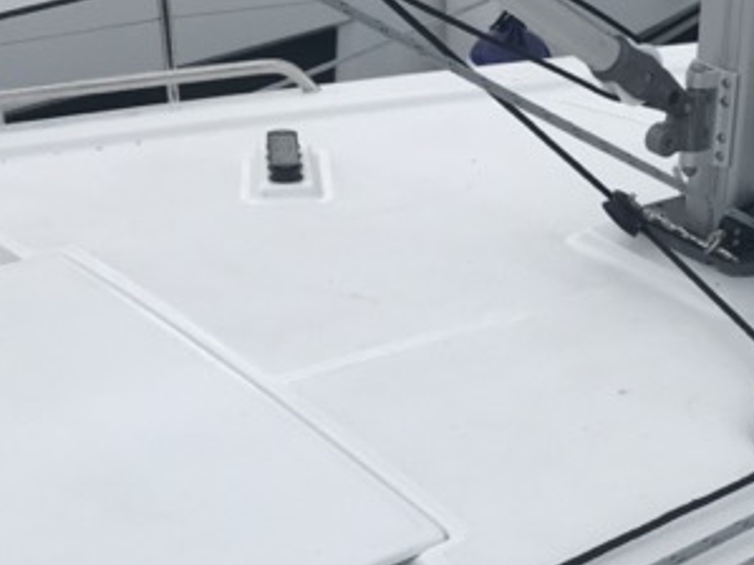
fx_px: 1633
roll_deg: -3.7
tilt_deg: -25.2
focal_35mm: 75
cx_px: 588
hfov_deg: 25.6
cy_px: 330
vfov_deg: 19.6
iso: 20
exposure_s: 1/2817
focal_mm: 3.99
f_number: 1.8
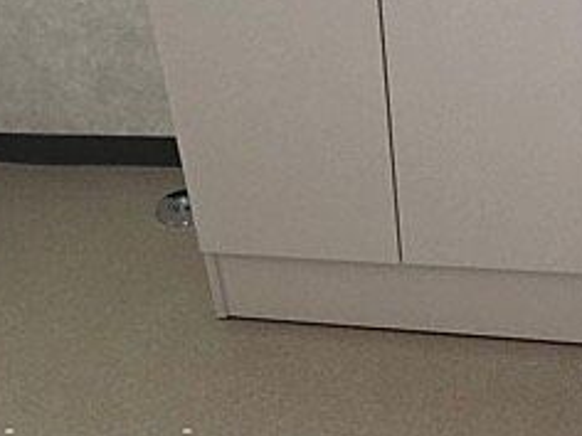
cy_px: 458
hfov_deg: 25.4
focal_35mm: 76
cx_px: 163
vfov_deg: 18.8
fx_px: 1278
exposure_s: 1/25
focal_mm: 4
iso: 40
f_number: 1.8
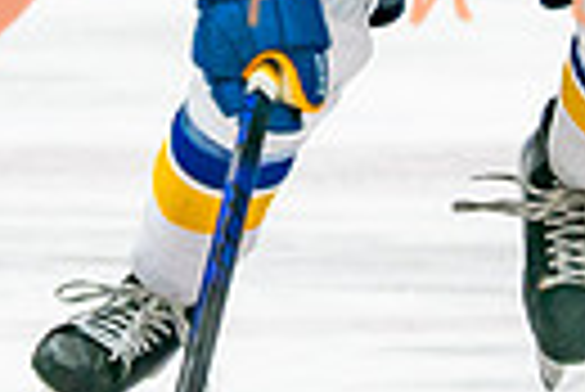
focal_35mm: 1615
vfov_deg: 0.9
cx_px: 545
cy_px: 49
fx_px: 26273
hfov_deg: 1.3
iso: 400
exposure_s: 1/640
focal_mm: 170
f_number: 2.8
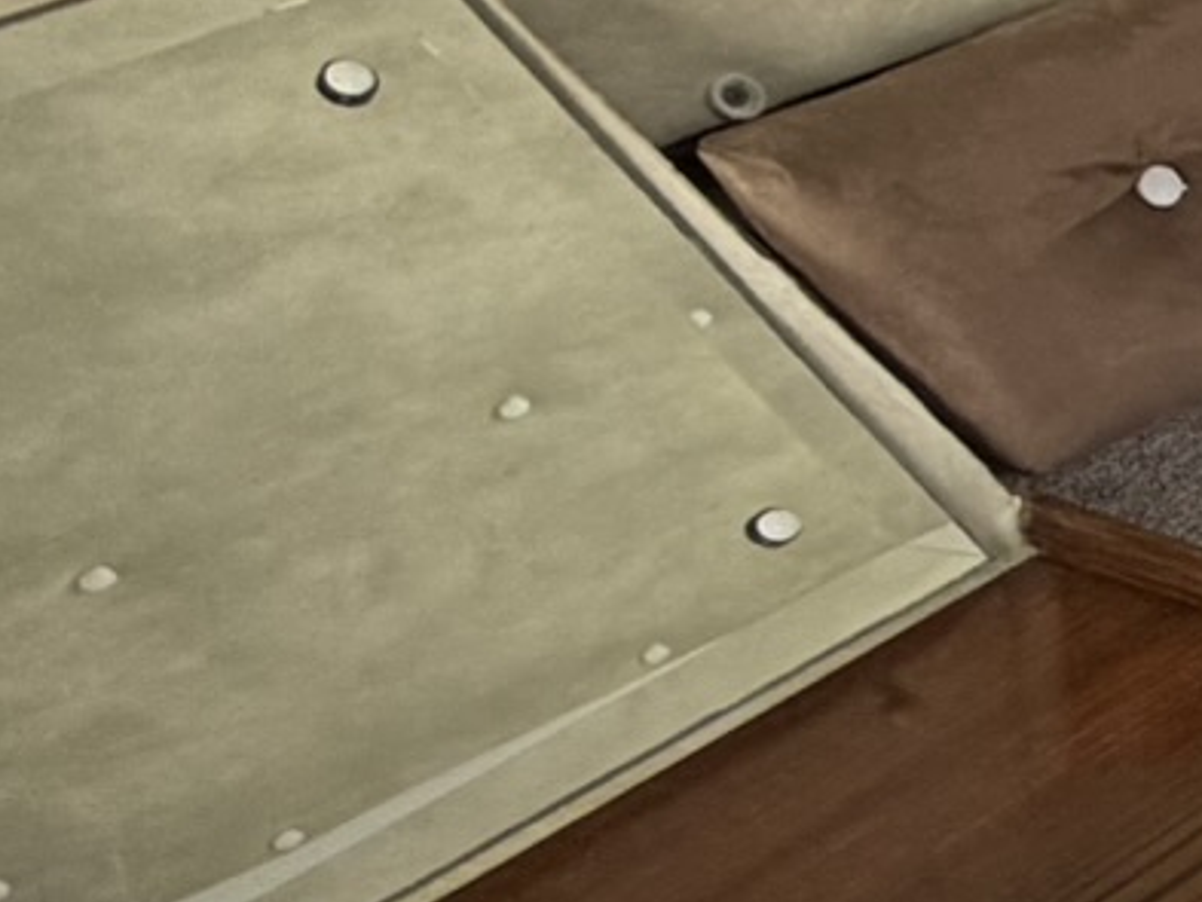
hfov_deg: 14.4
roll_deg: -5.7
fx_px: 2536
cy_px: 731
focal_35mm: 73
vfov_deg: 19.9
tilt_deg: -43.1
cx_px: 3003
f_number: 2.2
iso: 125
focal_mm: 2.22
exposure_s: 1/121
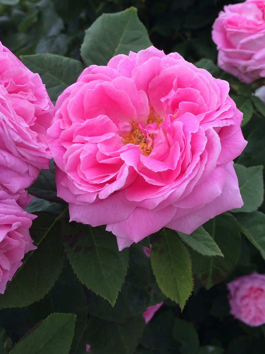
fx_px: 429
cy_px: 150
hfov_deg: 34.0
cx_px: 178
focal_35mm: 42
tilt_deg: -37.7
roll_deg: -6.9
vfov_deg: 44.7
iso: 32
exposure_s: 1/441
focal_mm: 4.15
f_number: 2.2
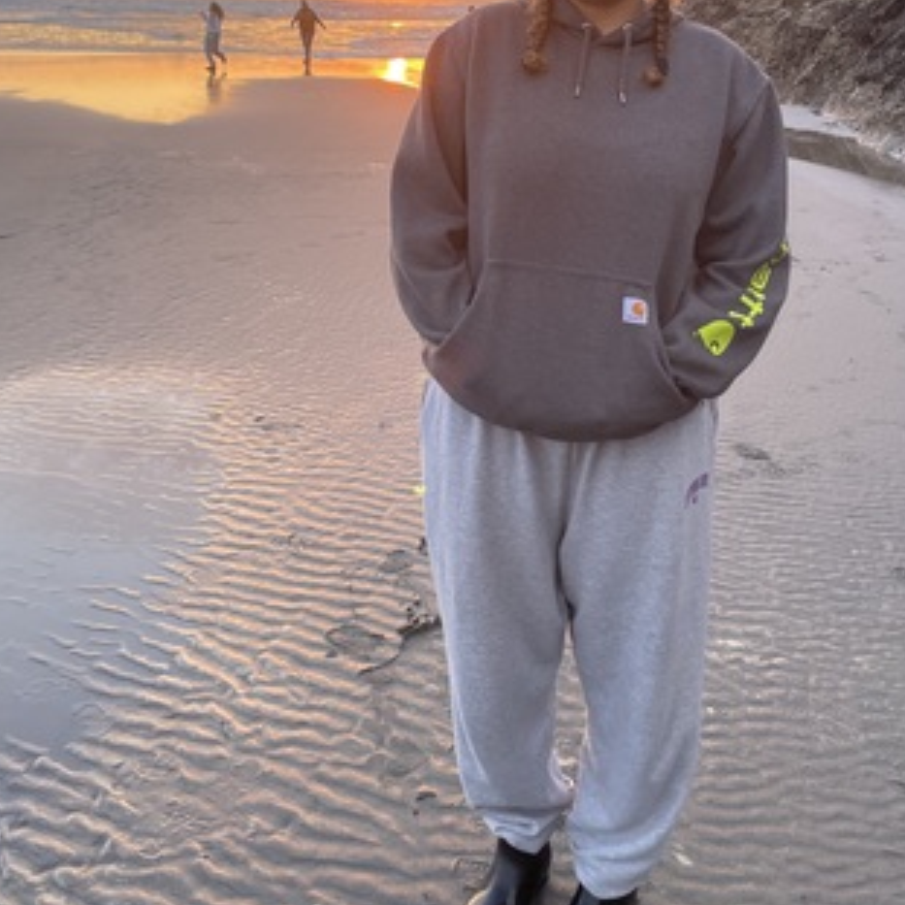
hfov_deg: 44.9
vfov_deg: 43.4
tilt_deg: -11.5
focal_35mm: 37
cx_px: 406
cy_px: 221
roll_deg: -0.9
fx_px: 1094
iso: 32
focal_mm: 4.2
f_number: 1.6
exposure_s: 1/193
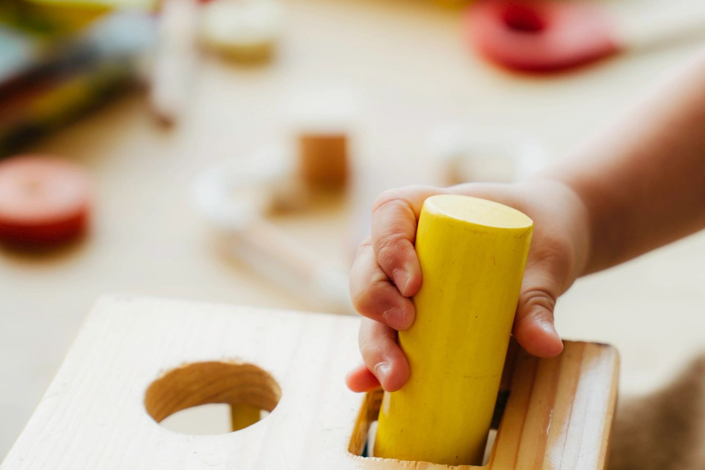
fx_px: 2154
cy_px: 336
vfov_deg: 12.4
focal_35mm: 110
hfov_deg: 18.5
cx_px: 517
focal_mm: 70
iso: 100
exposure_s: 1/125
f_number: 4
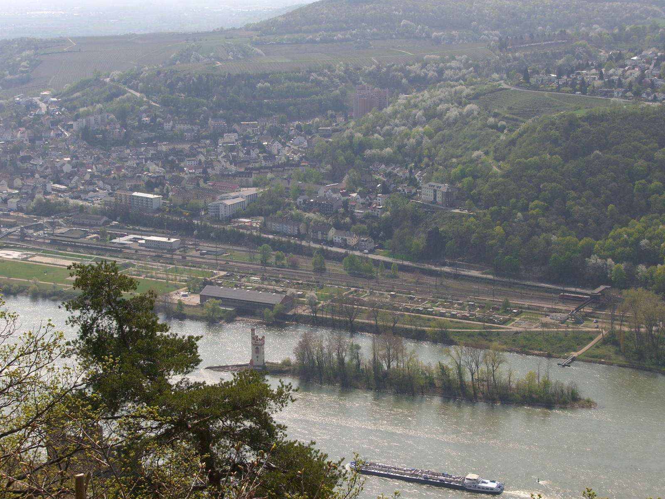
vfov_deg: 21.6
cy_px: 250
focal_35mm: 68
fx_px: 1306
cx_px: 332
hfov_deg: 28.6
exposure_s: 1/500
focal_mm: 14.2
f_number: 5.6
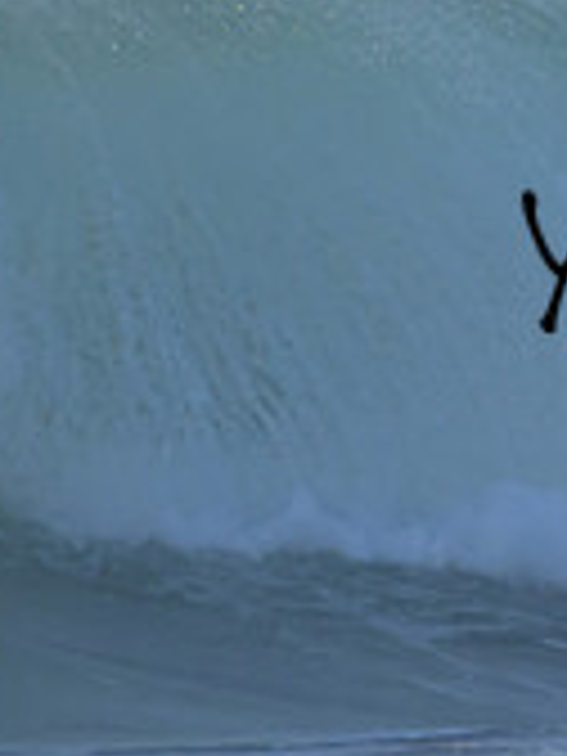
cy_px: 223
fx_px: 72704
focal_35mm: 3329
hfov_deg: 0.4
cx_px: 986
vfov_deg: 0.6
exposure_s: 1/1600
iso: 2000
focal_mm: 1000
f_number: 11
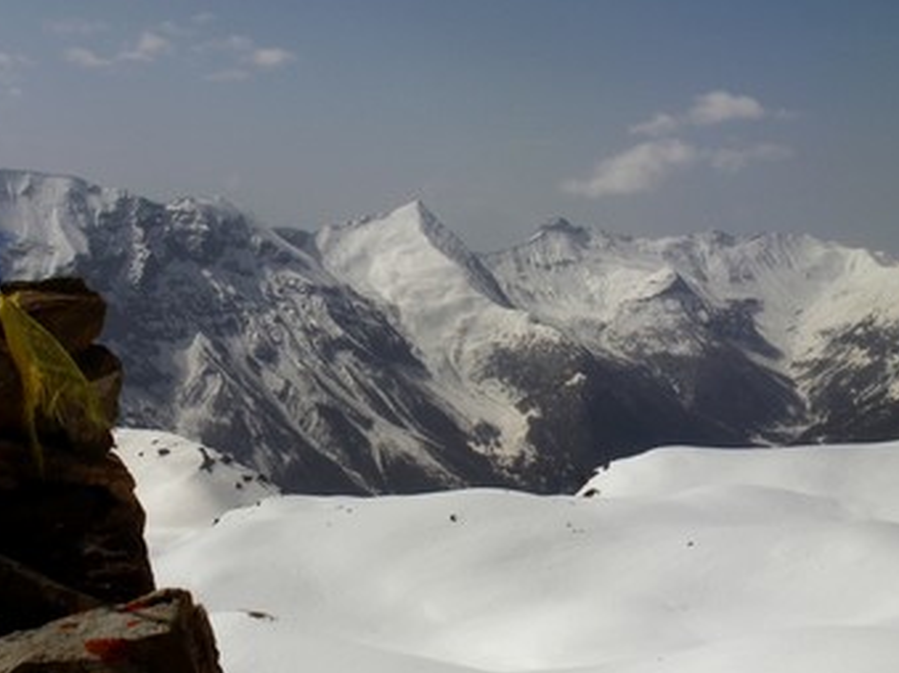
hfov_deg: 28.6
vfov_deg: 21.3
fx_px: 1765
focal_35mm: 68
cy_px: 125
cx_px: 467
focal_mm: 6.3
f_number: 5.4
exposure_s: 1/500
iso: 64
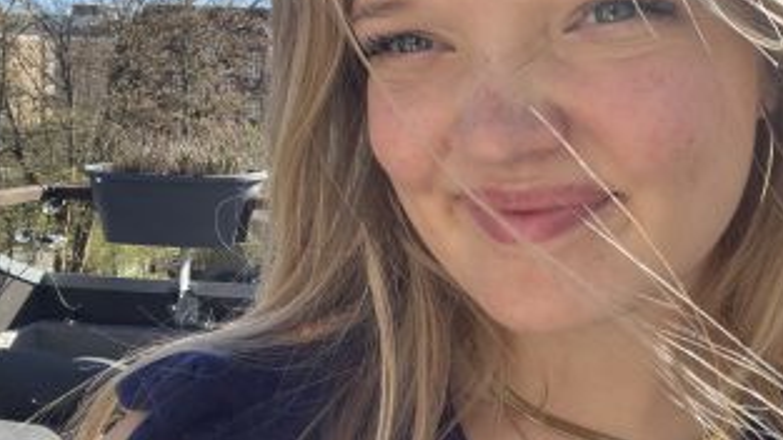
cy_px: 144
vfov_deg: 32.5
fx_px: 747
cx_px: 555
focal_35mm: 36
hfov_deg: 53.6
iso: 25
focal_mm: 2.71
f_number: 2.2
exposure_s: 1/332
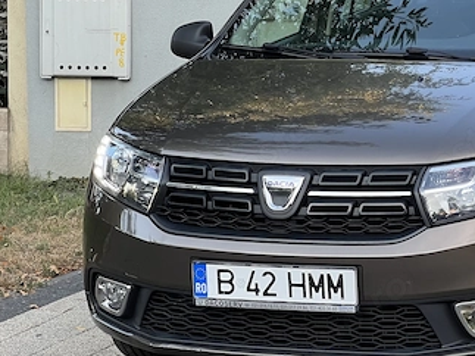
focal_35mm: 143
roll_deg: -0.2
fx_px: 1962
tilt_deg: -2.2
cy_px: 140
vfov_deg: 10.4
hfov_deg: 13.7
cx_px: 426
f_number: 2.8
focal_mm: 9
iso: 100
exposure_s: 1/99
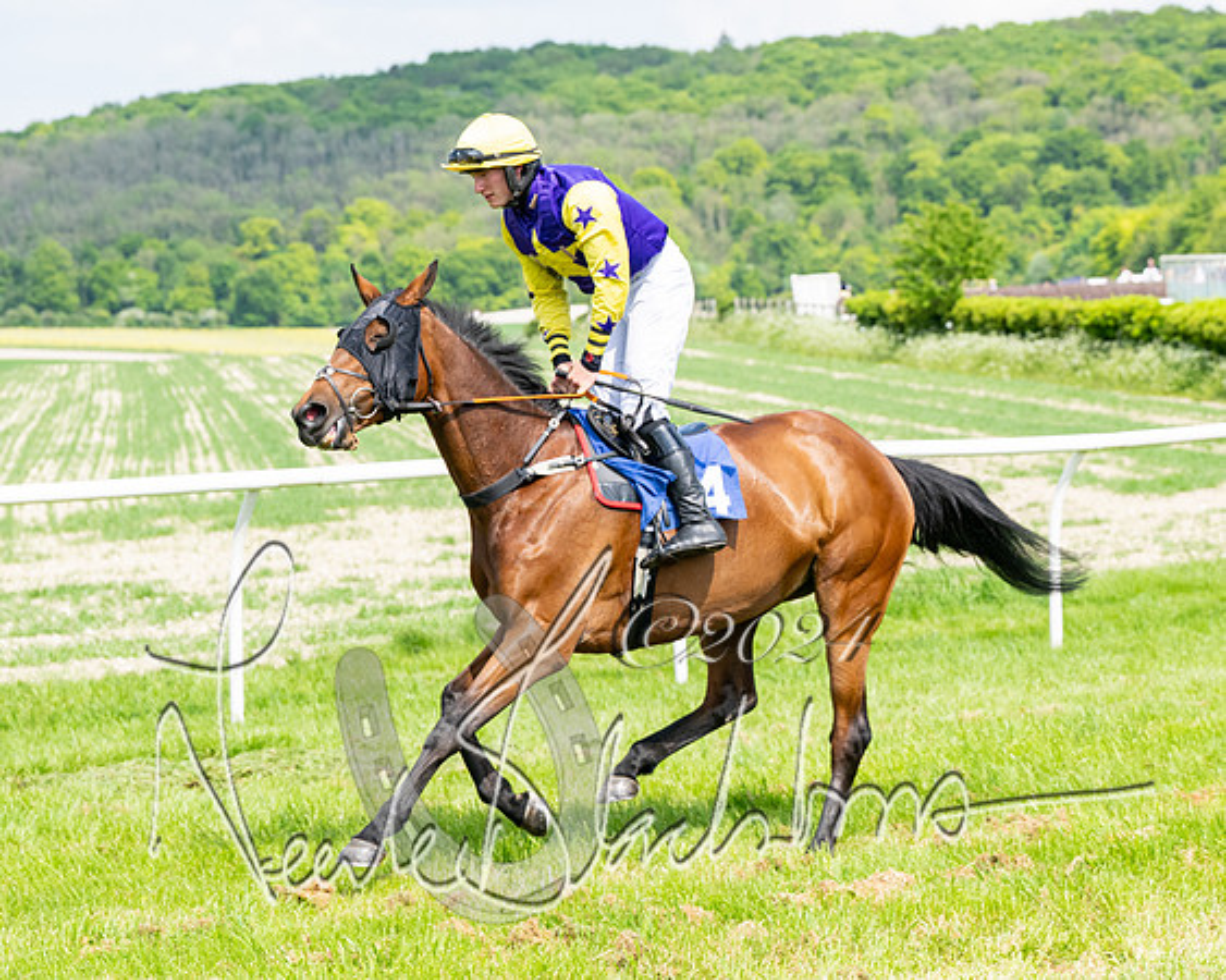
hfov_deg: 15.9
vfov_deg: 12.8
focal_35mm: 121
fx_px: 4379
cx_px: 613
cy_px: 420
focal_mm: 80
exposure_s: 1/2000
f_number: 5
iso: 400
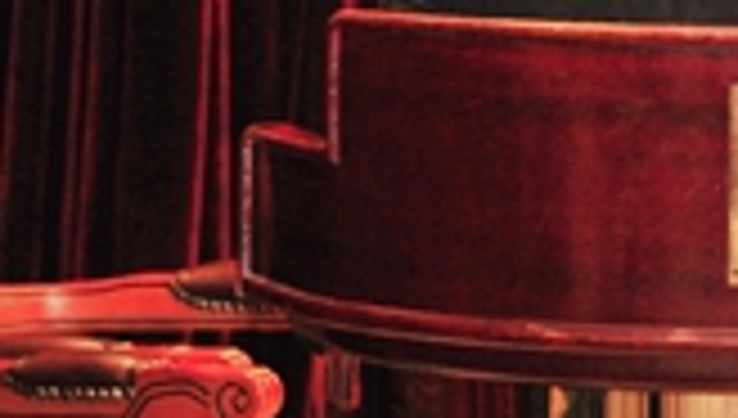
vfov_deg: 5.6
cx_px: 846
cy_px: -431
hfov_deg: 9.9
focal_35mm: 214
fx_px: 4196
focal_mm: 56
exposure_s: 1/100
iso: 800
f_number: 3.5
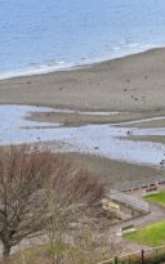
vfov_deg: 14.4
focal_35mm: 145
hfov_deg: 8.9
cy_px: 103
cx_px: 224
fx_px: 1044
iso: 100
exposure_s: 1/640
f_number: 2.8
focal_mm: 19.4
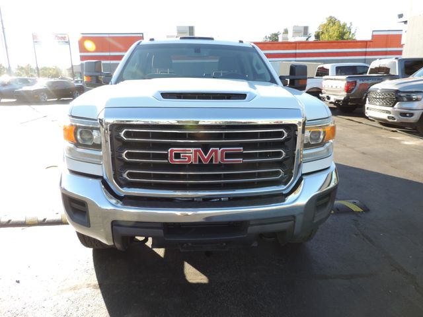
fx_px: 293
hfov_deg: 71.6
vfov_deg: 56.8
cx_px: 212
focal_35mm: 24
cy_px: 158
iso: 80
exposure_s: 1/200
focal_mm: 4.3
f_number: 3
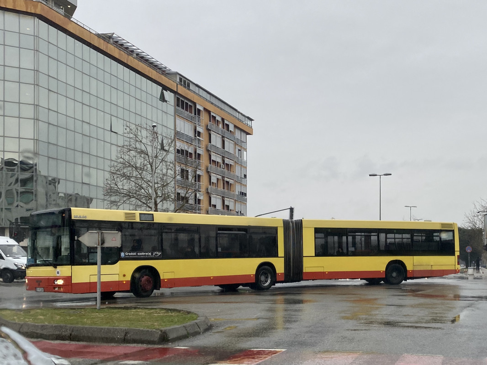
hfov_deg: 67.3
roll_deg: +1.2
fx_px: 366
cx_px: 244
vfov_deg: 53.1
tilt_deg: +4.3
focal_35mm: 26
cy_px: 182
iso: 32
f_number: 1.8
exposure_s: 1/351
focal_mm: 4.25
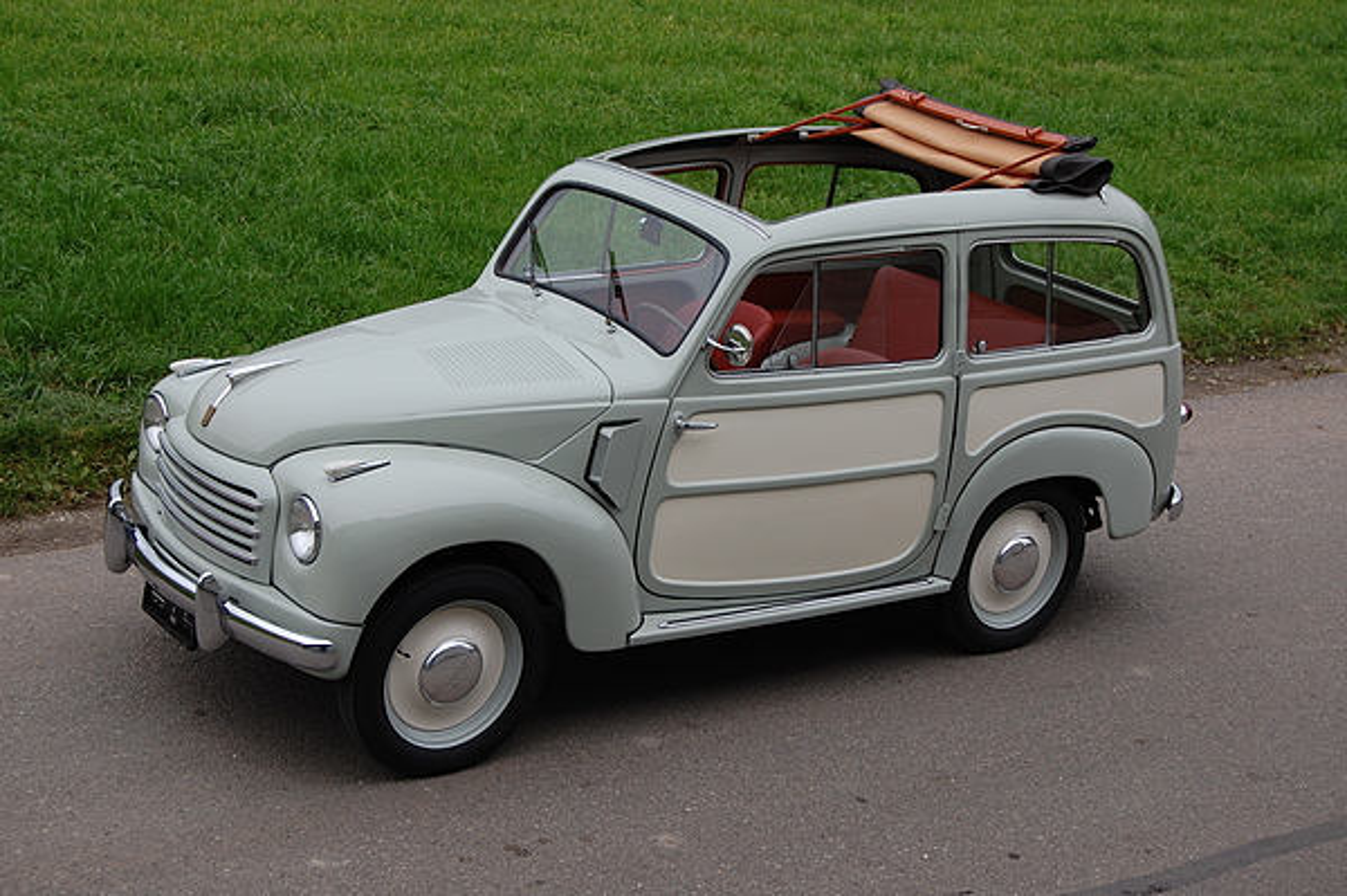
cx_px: 674
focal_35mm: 63
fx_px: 2355
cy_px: 448
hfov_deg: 31.9
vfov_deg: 21.5
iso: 200
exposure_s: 1/250
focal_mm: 42
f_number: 8
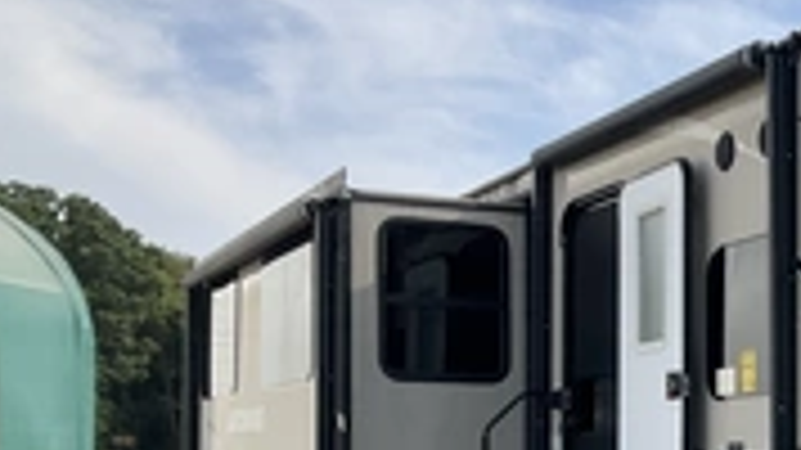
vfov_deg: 16.5
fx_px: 1508
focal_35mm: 71
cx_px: 891
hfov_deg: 27.2
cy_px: 482
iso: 25
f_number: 1.8
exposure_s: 1/1675
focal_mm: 3
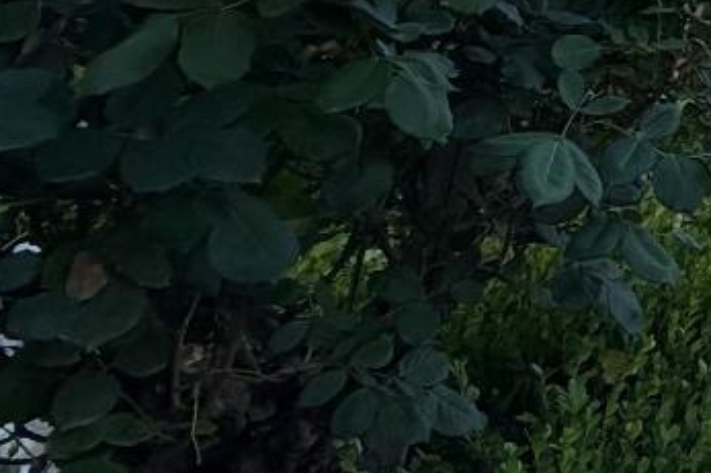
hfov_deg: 18.2
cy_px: -255
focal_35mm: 63
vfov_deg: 18.8
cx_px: 1479
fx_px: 1244
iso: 40
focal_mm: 2.22
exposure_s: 1/510
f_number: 2.2
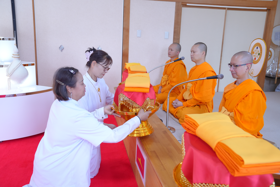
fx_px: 264
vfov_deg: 38.9
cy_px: 94
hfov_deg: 55.8
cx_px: 140
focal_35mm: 34
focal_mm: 34
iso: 1000
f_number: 4
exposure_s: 1/90
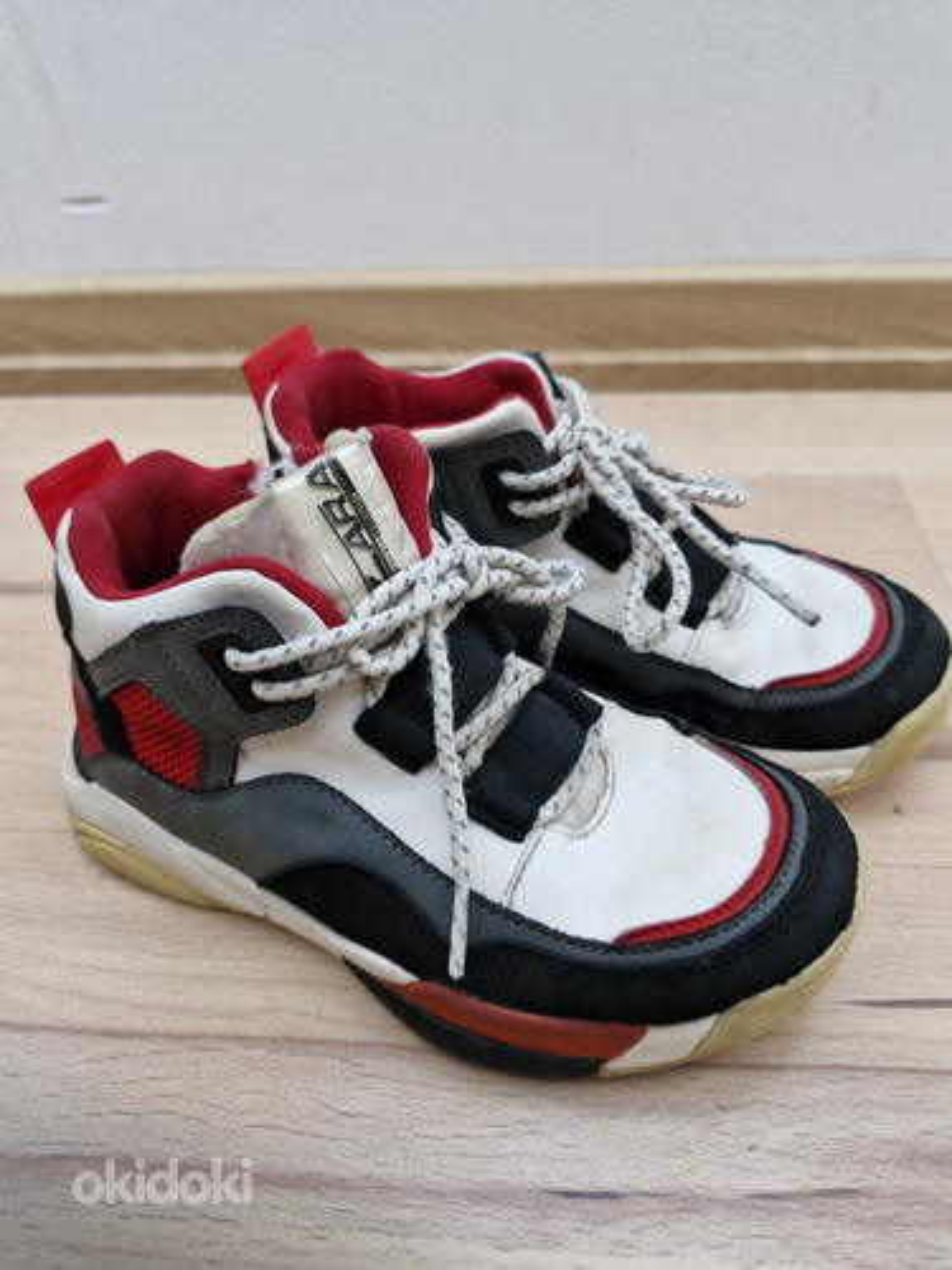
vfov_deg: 73.9
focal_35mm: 23
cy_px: 635
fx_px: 843
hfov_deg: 58.9
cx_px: 476
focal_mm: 5.54
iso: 800
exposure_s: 1/100
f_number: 1.8
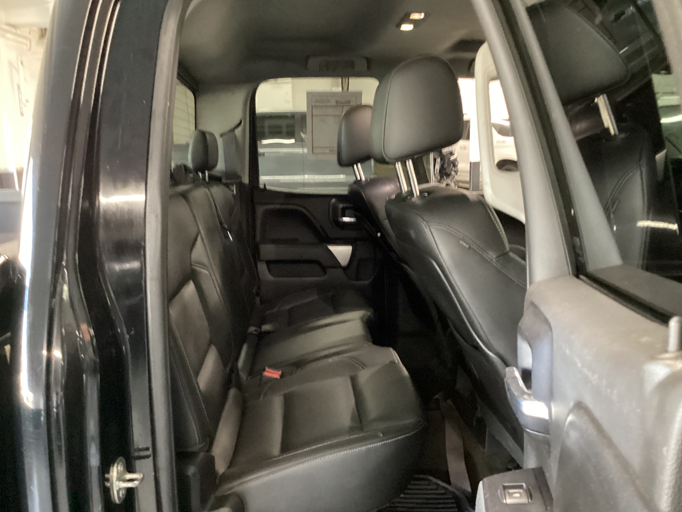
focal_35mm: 32
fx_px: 631
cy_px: 264
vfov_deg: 44.2
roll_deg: +1.8
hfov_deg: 56.8
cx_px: 338
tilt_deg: -13.2
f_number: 2.4
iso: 800
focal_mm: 3.3
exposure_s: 1/24
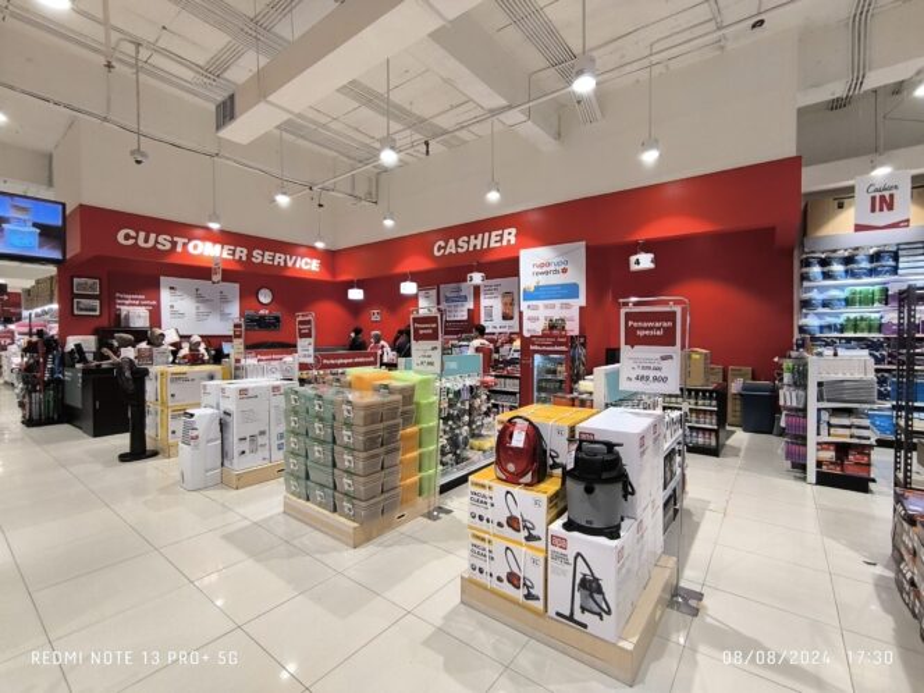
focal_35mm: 16
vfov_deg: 78.1
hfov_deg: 94.5
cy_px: 346
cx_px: 462
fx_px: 427
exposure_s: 1/50
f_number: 2.2
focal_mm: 1.65
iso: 125
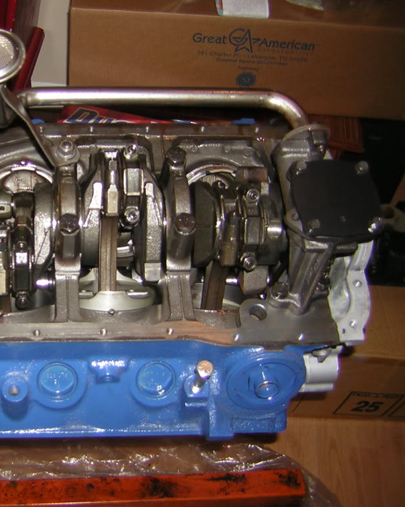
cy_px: 254
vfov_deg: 39.6
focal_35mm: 47
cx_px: 77
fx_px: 705
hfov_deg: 31.2
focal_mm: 4.7
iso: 50
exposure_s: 1/60
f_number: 2.6
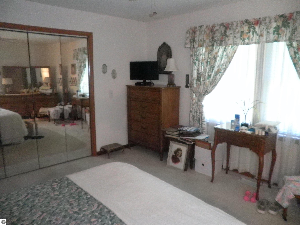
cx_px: 150
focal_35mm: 26
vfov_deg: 53.1
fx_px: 225
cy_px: 112
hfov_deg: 67.3
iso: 800
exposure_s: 1/40
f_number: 2.6
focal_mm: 4.65
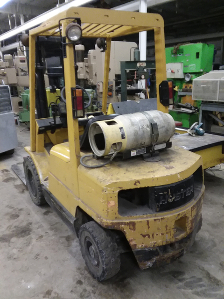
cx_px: 112
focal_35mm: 29
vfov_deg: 61.7
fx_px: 250
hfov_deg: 48.2
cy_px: 150
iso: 160
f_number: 1.9
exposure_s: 1/30
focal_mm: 2.47
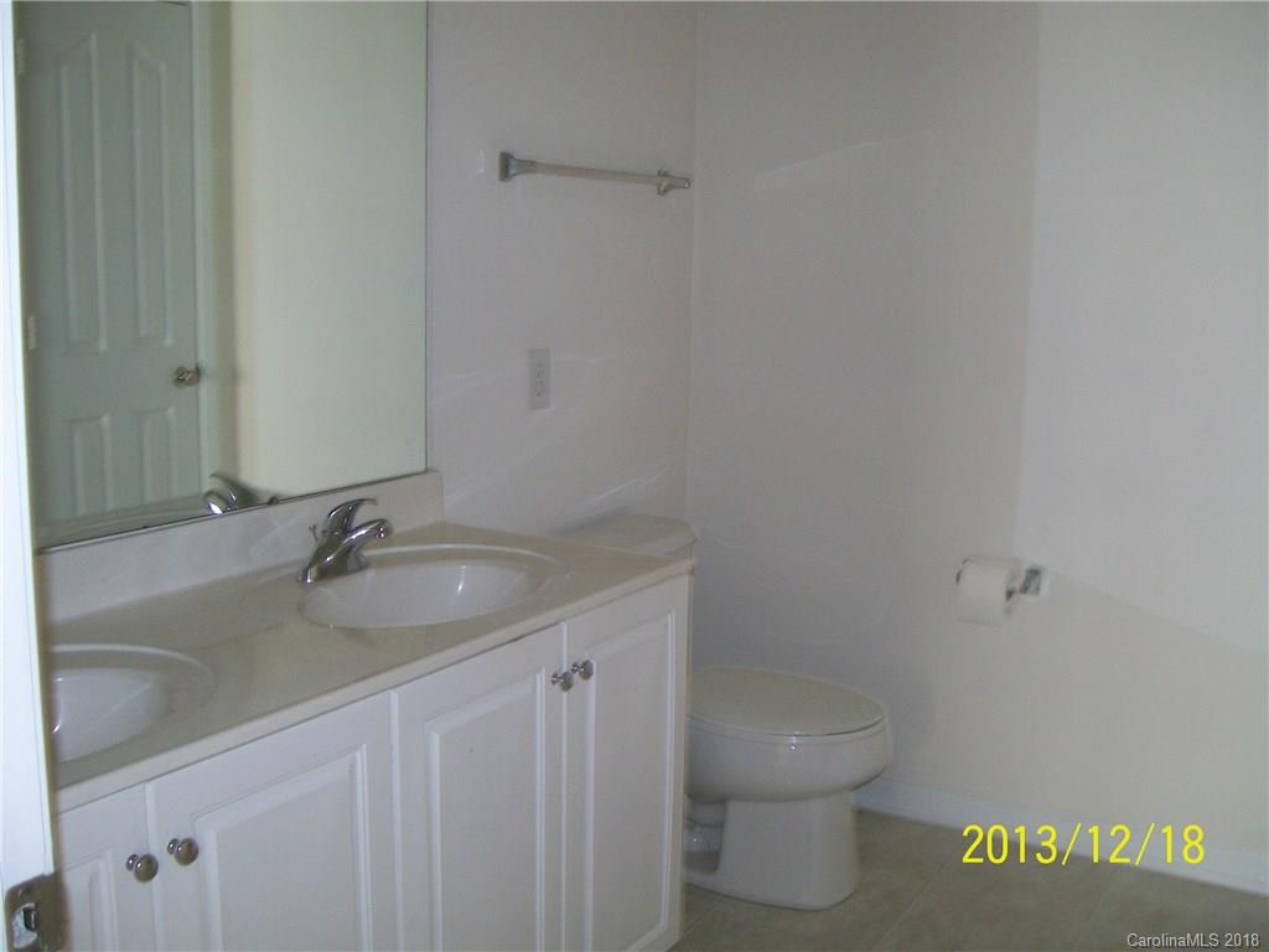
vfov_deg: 39.7
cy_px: 476
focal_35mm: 36
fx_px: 1320
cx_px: 634
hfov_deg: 51.4
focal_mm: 6
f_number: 2.7
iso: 80
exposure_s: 1/30
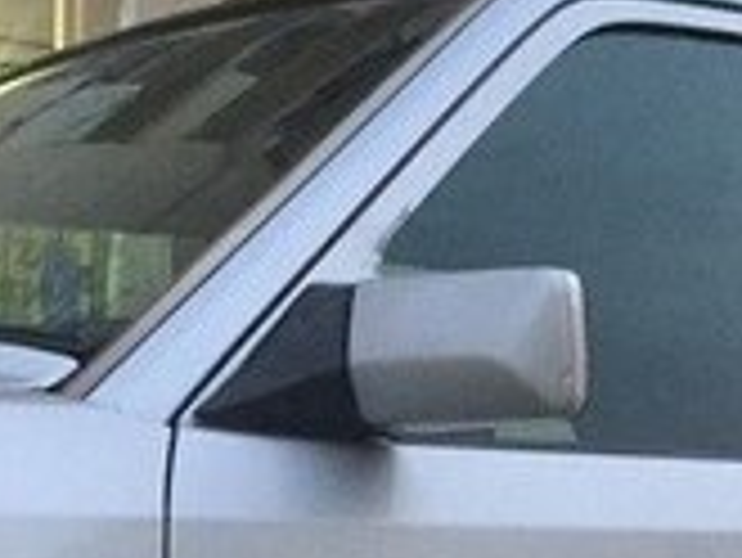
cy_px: 1024
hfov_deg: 16.9
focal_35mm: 116
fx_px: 2488
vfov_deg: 11.8
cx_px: 216
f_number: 2.2
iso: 250
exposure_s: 1/20
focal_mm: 4.15
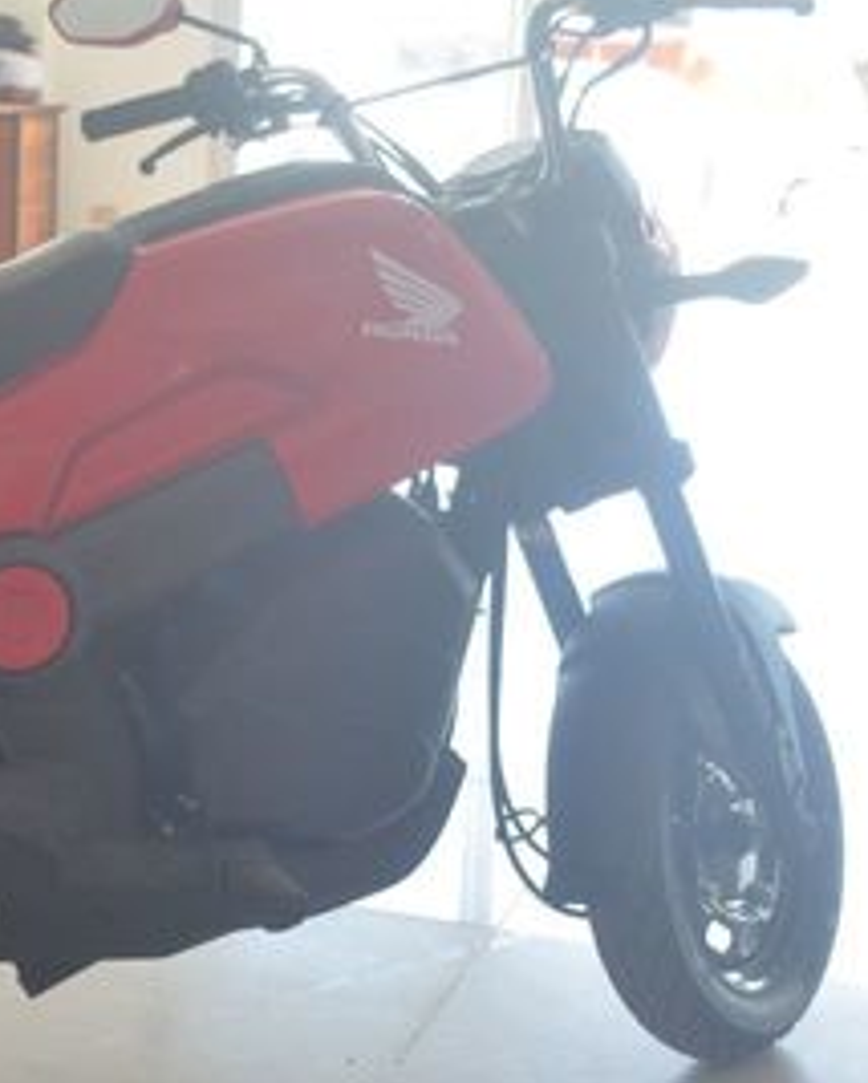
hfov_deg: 20.4
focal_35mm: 74
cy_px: 519
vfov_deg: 25.7
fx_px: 2374
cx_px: 114
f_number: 4
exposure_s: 1/125
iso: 500
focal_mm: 22
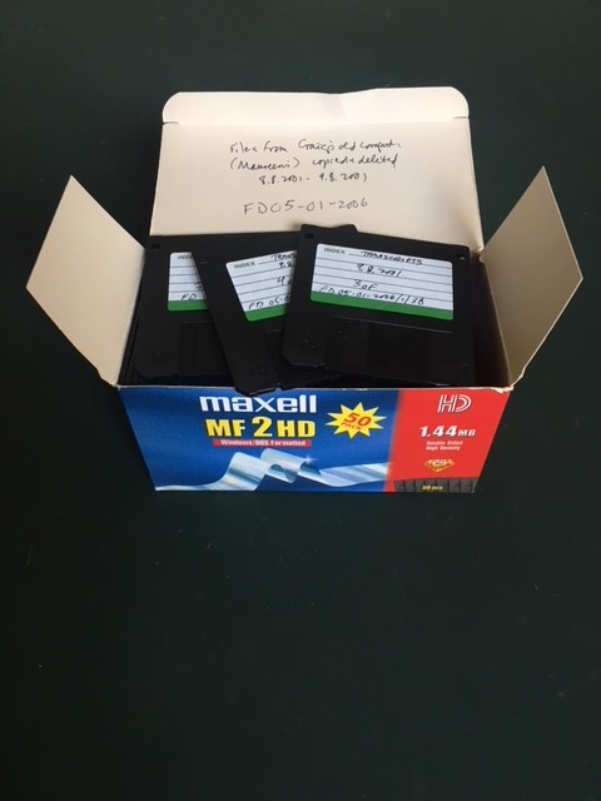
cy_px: 400
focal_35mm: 29
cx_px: 300
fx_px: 671
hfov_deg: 48.2
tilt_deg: -54.2
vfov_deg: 61.7
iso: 100
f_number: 2.2
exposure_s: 1/33
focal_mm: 4.15
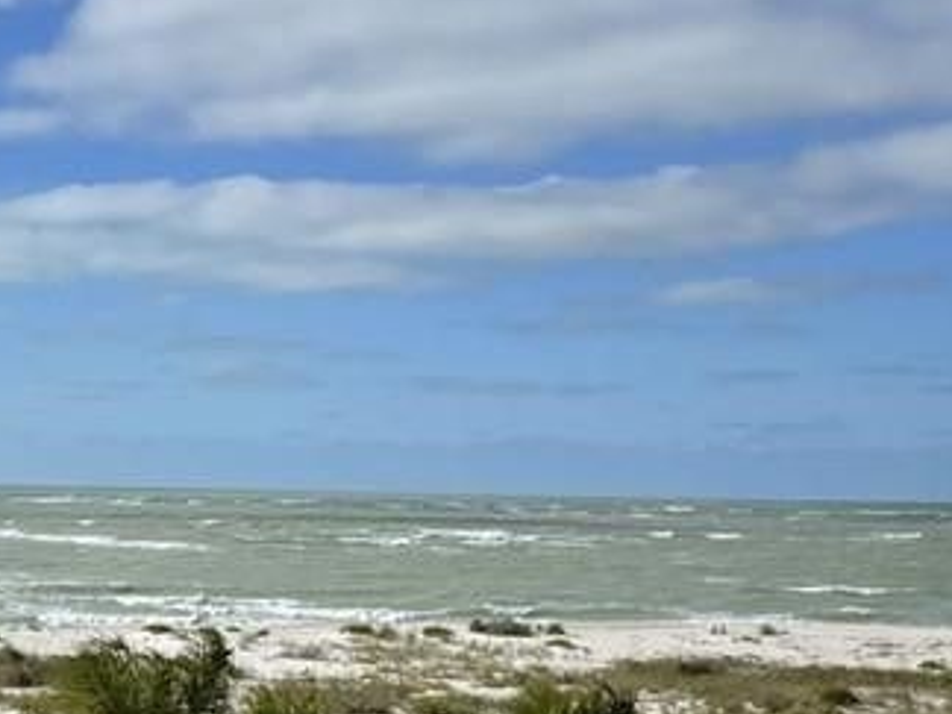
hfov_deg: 21.8
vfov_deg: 17.9
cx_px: -353
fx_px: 2173
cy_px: 823
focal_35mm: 79
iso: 32
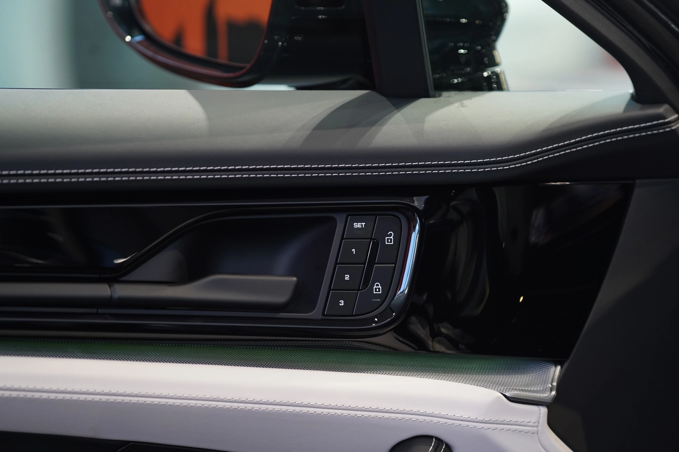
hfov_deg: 18.4
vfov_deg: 12.3
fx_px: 2093
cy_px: 226
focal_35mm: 111
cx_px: 340
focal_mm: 111
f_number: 4
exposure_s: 1/160
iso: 2000
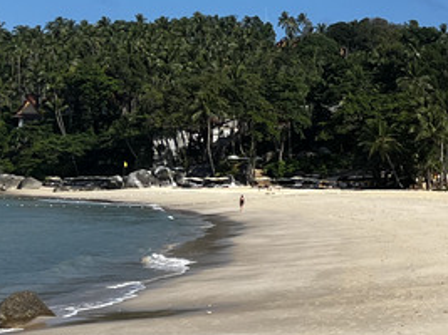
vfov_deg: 12.6
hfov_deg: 16.3
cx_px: 502
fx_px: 1514
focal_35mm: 117
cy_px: 144
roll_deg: -1.4
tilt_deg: +0.9
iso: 50
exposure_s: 1/5882
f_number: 1.5
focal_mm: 5.7
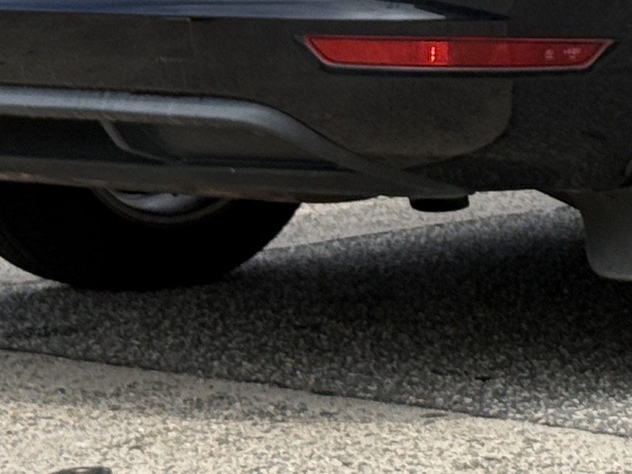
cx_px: 908
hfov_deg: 8.8
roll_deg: +0.6
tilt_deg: +2.5
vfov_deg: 6.6
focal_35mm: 221
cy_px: -372
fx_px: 4035
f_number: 1.78
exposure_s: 1/3534
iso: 80
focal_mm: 6.76
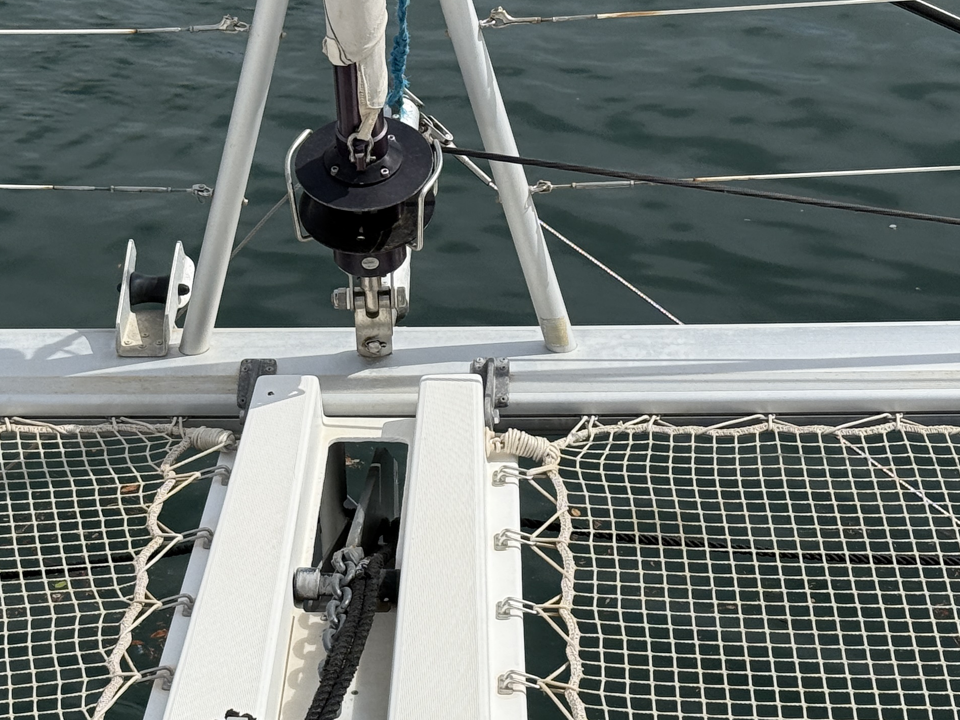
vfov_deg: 14.5
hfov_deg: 19.2
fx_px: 2829
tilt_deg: -26.3
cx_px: 347
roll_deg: +3.1
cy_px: 296
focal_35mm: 102
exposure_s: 1/7874
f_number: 1.78
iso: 64
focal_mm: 6.76
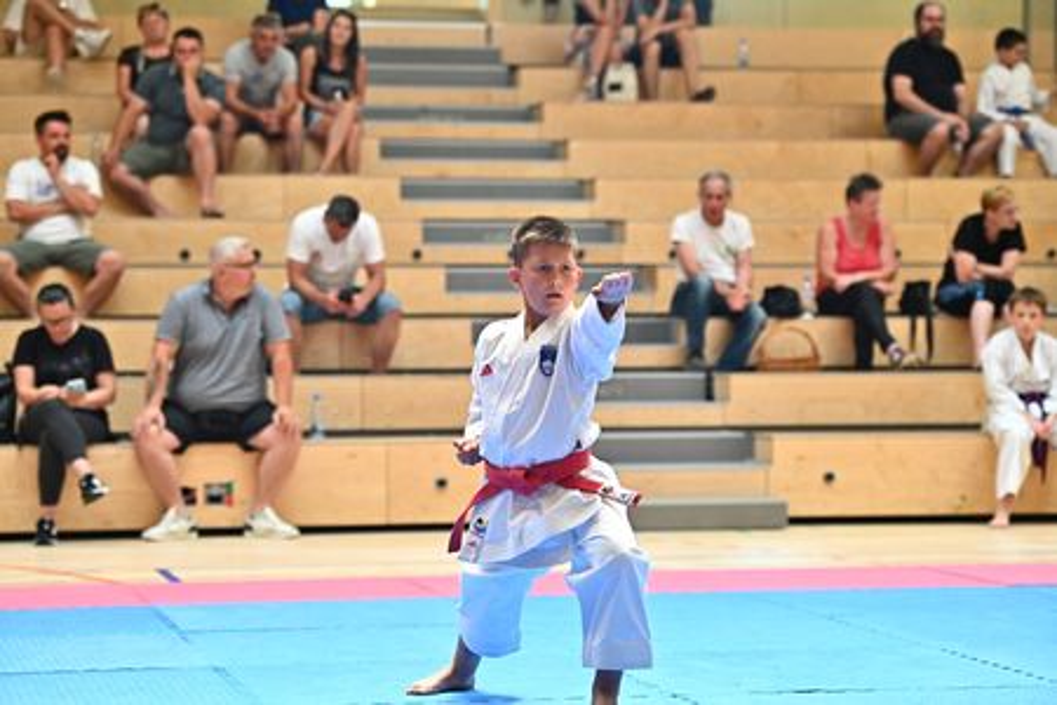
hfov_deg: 19.5
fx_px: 3083
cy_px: 352
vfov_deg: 13.0
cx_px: 528
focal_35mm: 105
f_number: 2.8
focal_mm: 105
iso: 2000
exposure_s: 1/2000
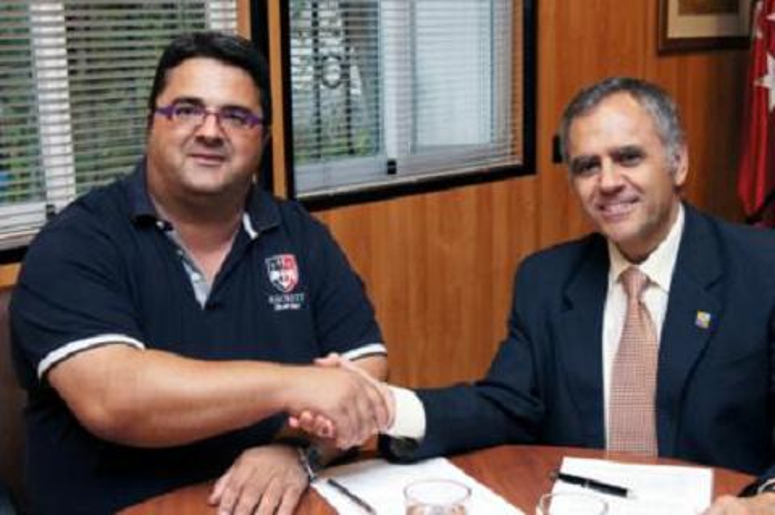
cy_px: 258
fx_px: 1129
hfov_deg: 37.9
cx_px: 388
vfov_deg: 25.7
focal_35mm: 52
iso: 800
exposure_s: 1/60
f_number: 8
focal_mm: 35
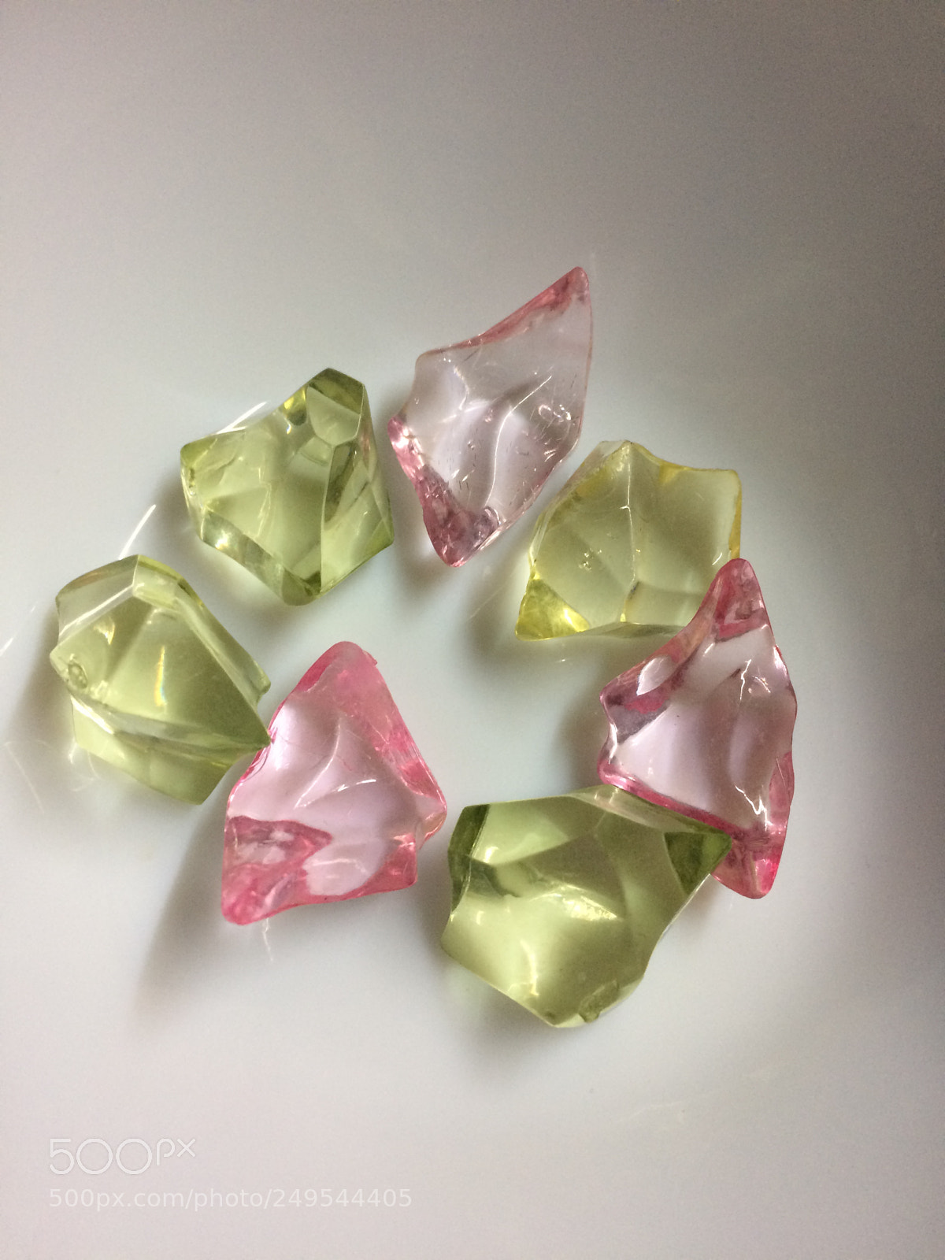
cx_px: 472
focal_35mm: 29
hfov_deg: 48.2
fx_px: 1056
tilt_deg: -62.5
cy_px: 630
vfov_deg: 61.7
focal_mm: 4.15
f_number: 2.2
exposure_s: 1/30
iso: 100
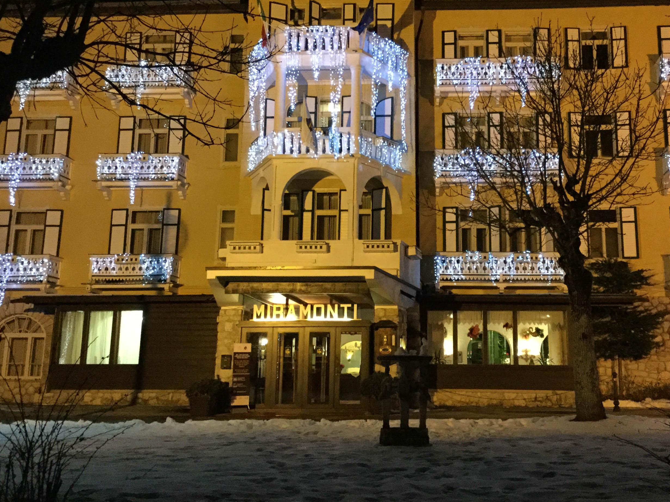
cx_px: 404
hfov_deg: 45.5
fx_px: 794
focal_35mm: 41
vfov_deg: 35.1
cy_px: 209
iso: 320
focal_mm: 3.3
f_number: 2.4
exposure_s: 1/17
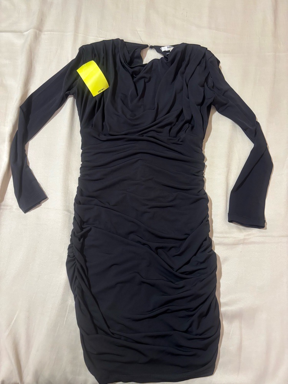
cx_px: 144
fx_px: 288
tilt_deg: -72.7
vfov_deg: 67.3
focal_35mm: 26
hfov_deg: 53.1
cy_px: 192
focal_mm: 5.96
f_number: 1.6
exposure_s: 1/60
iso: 250
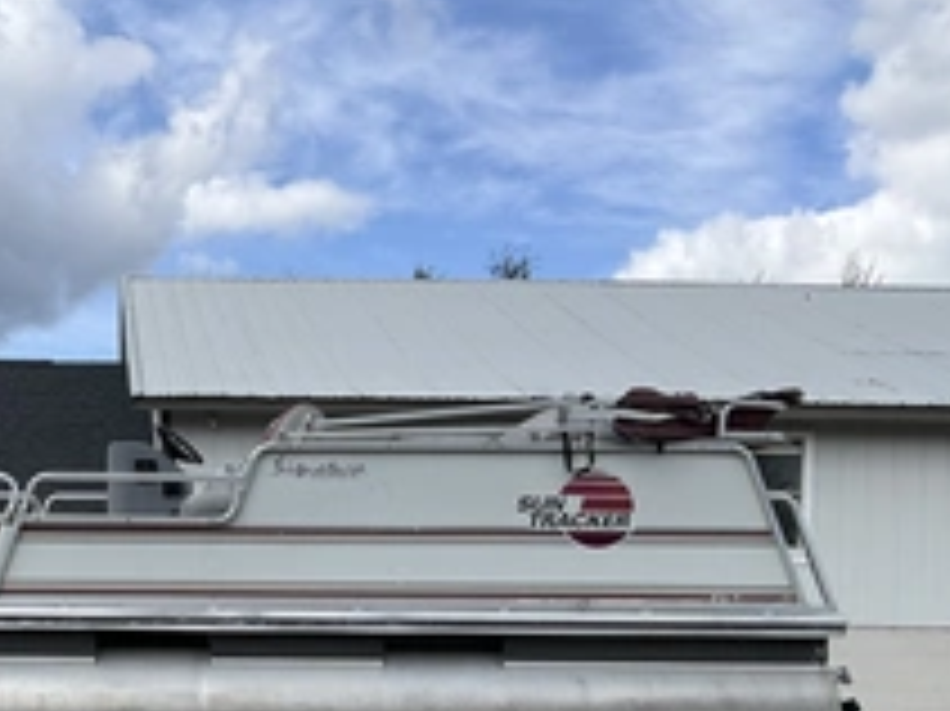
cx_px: 63
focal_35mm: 55
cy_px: 648
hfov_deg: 32.8
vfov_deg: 25.6
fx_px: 1509
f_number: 1.8
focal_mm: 3
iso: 25
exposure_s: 1/1412
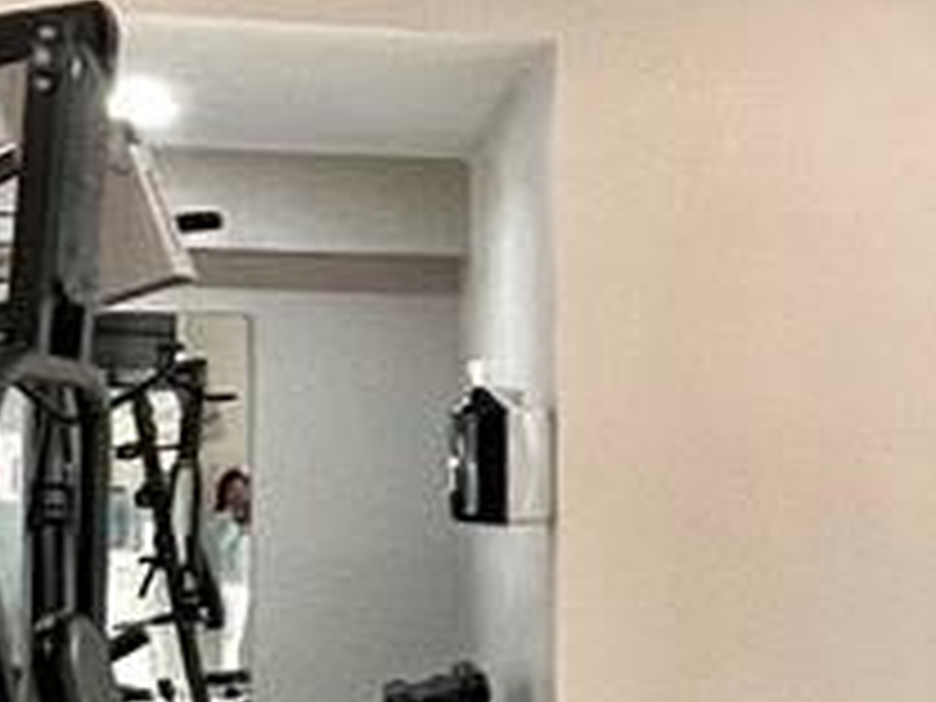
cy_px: 572
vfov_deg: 14.7
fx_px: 2704
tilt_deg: -1.9
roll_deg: +0.0
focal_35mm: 100
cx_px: 1467
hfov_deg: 17.4
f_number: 1.8
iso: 125
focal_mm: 1.57
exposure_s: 1/120
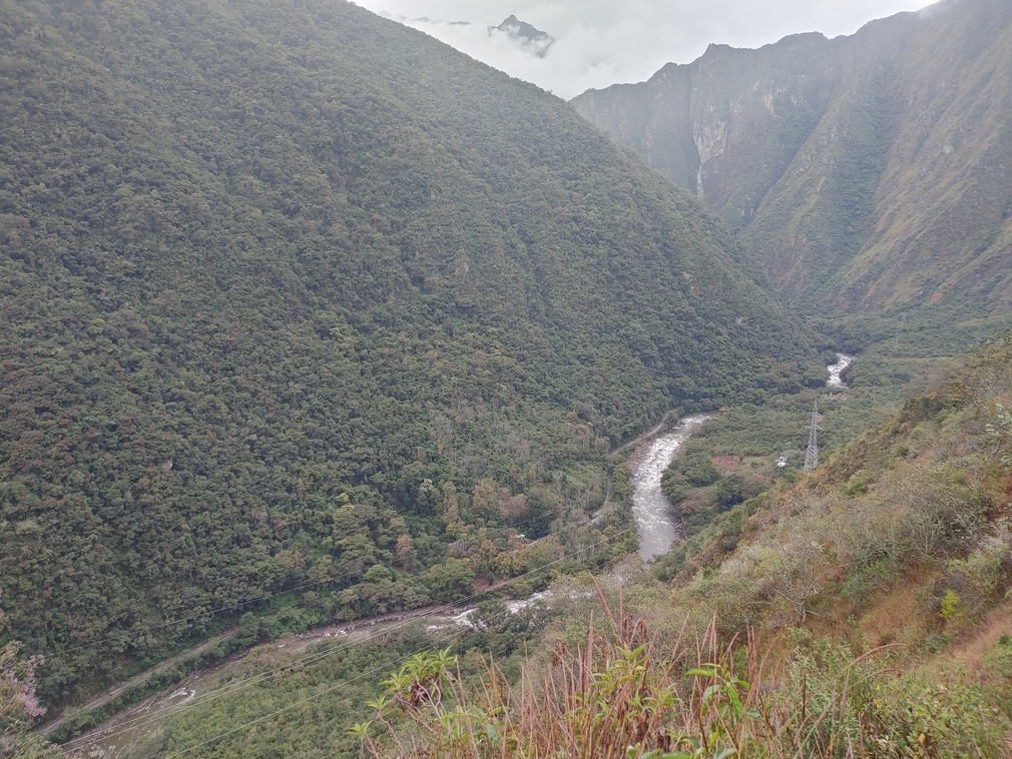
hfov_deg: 67.3
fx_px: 760
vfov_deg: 53.1
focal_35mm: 26
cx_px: 506
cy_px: 380
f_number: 1.8
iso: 50
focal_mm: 5.58
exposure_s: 1/493
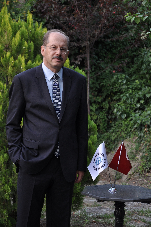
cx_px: 76
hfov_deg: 13.0
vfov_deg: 19.5
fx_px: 662
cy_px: 114
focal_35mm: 105
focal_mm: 70
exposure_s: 1/80
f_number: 5.3
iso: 500
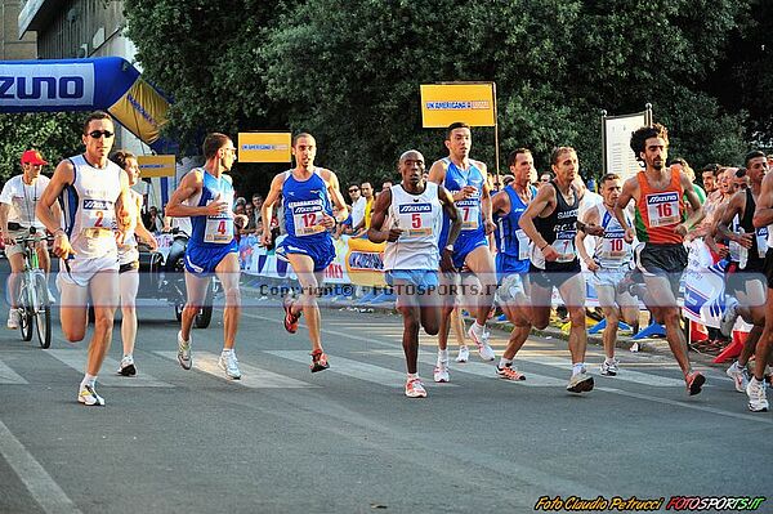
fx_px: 1716
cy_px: 257
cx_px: 386
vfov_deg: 17.0
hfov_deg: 25.4
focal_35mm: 80
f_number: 4.5
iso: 800
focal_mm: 80
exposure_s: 1/400
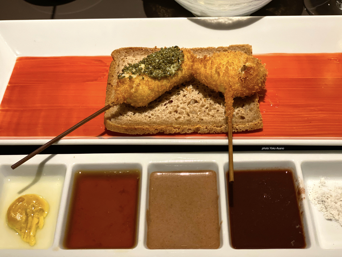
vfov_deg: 28.0
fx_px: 514
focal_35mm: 52
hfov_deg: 36.8
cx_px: 171
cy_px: 128
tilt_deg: -46.9
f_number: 2
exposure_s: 1/50
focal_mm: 6
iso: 125
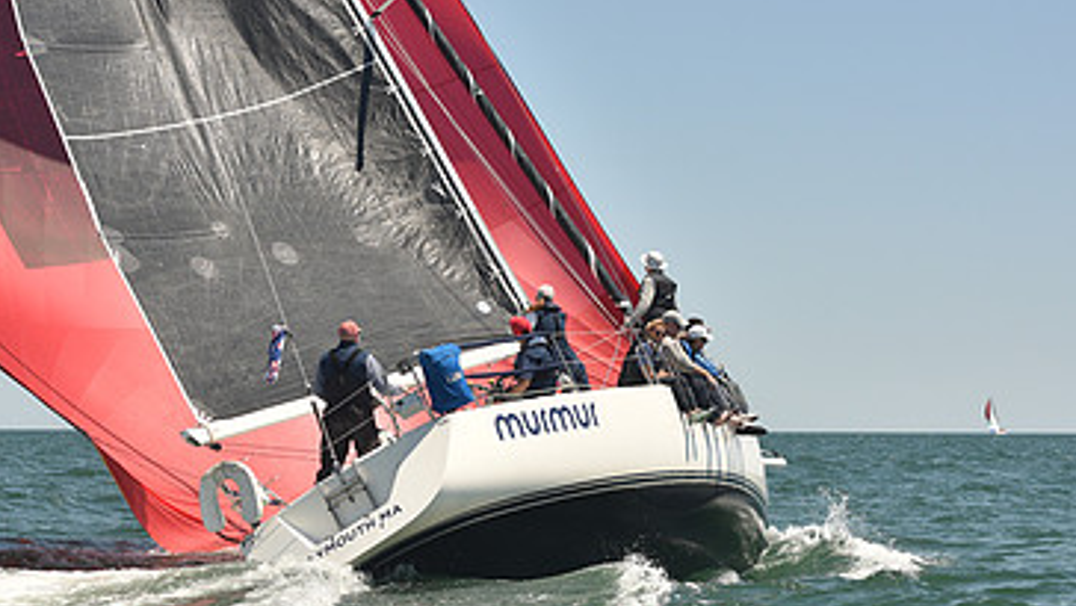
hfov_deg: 18.3
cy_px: 418
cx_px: 476
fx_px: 3339
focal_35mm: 117
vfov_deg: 10.4
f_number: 5
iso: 250
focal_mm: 70
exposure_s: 1/800
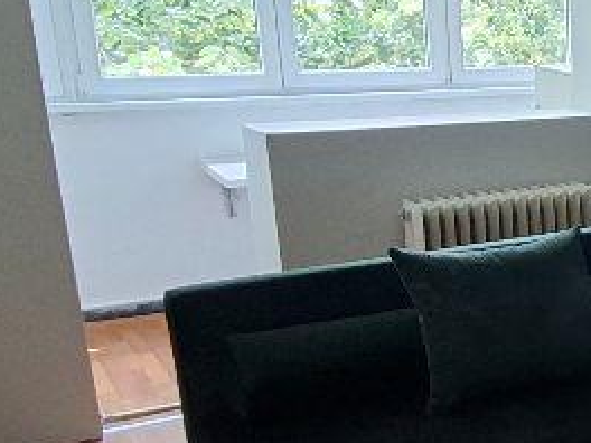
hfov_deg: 26.9
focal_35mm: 59
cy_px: 313
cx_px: 792
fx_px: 1007
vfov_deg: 24.6
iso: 160
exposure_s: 1/33
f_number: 2.2
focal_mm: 1.74
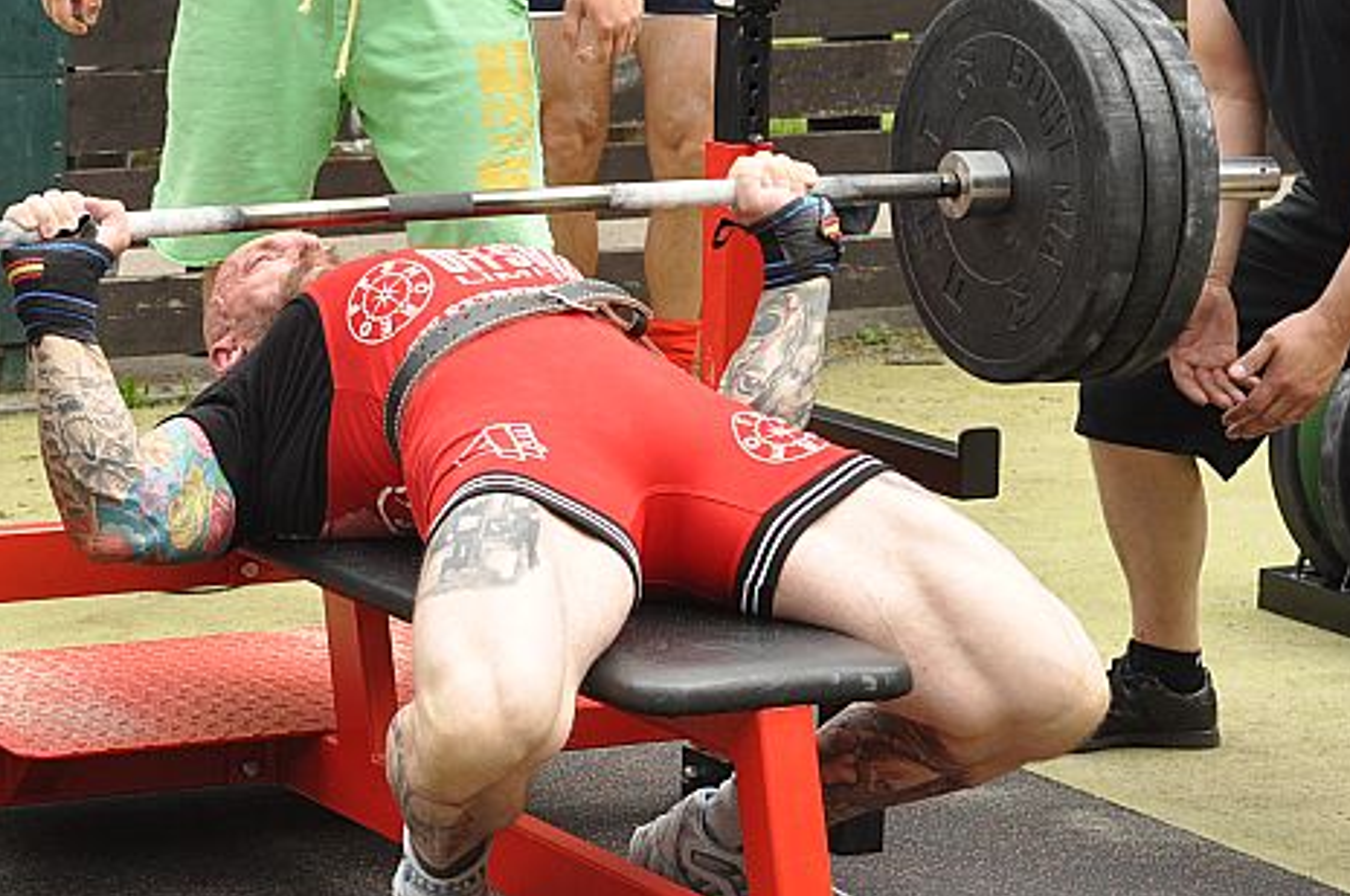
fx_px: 4832
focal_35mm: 129
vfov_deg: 10.6
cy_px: 347
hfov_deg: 15.8
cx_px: 273
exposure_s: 1/250
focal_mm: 50
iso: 400
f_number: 6.3
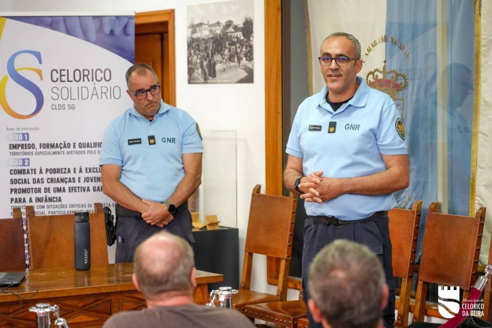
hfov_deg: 19.5
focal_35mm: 105
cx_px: 246
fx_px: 1435
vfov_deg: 13.0
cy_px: 164
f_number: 4
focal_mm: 105
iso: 3200
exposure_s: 1/160
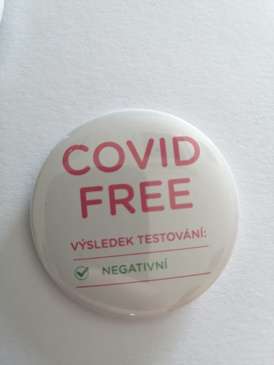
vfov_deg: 65.3
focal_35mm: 27
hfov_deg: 51.4
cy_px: 182
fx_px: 285
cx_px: 137
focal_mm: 3.96
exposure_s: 1/33.3
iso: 250
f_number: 1.8
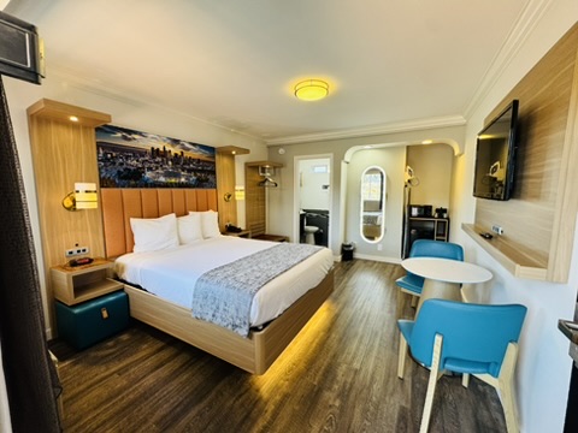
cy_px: 216
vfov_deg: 85.7
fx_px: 234
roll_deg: +0.3
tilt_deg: -7.2
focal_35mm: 14
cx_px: 289
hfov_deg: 102.1
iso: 125
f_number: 2.2
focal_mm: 2.22
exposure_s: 1/120
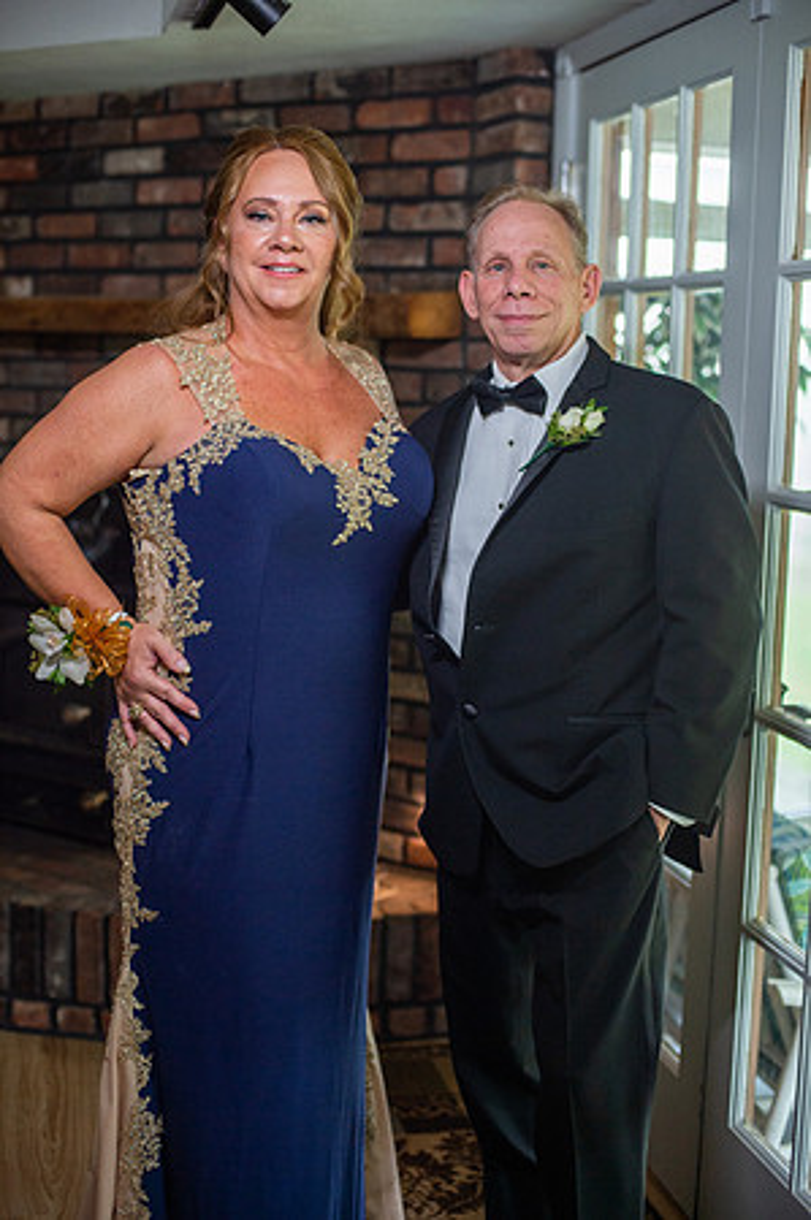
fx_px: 1693
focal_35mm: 50
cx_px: 406
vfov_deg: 39.6
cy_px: 610
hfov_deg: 26.9
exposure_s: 1/400
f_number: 2.5
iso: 1000
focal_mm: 50
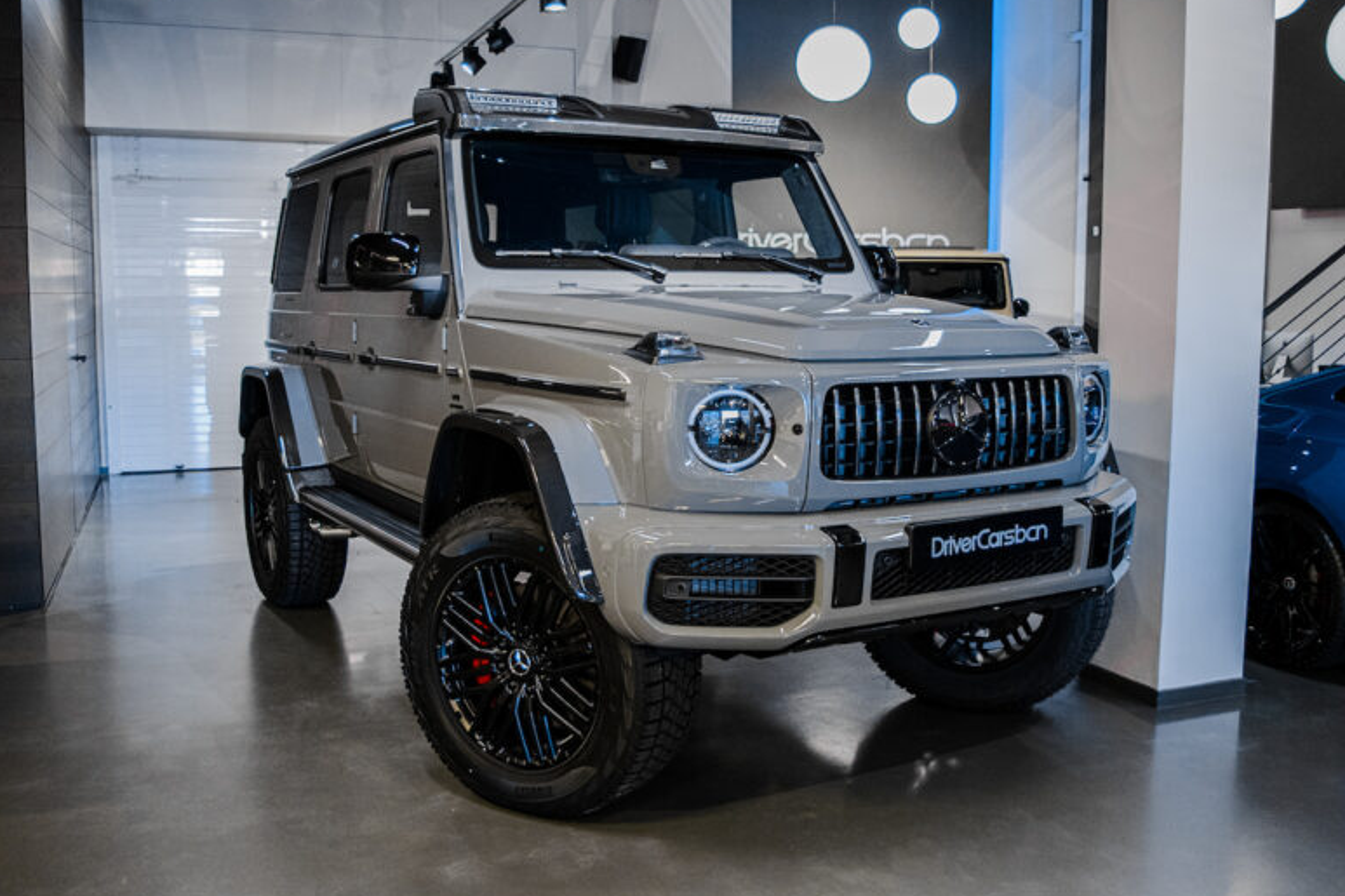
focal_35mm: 36
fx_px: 1327
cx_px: 687
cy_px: 449
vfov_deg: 37.3
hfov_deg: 53.8
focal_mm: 23
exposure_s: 1/60
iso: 1100
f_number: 3.8
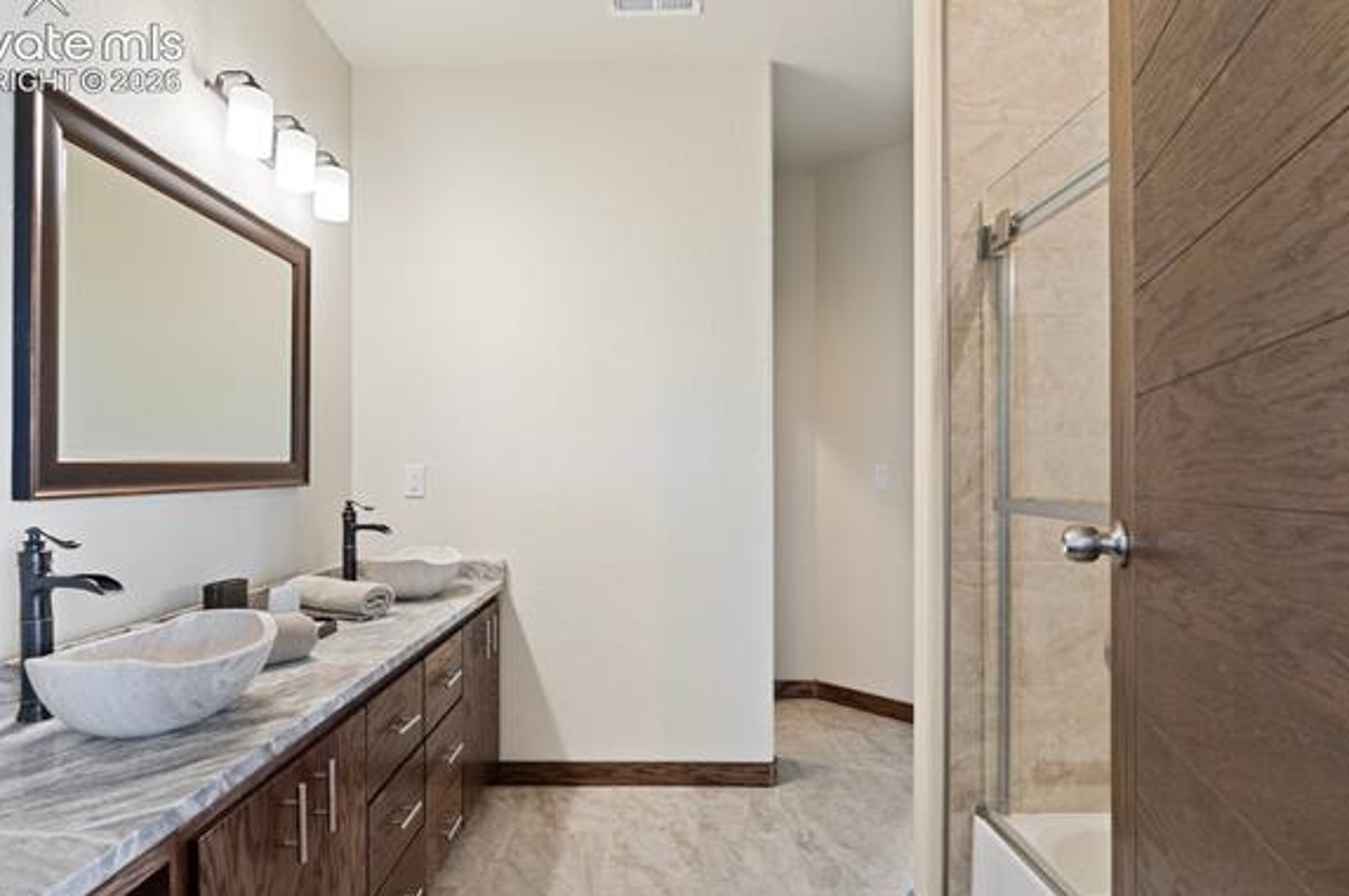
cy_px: 463
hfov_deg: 86.9
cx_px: 650
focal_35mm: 19
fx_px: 711
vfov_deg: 64.4
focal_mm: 17
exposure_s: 1
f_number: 9
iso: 200
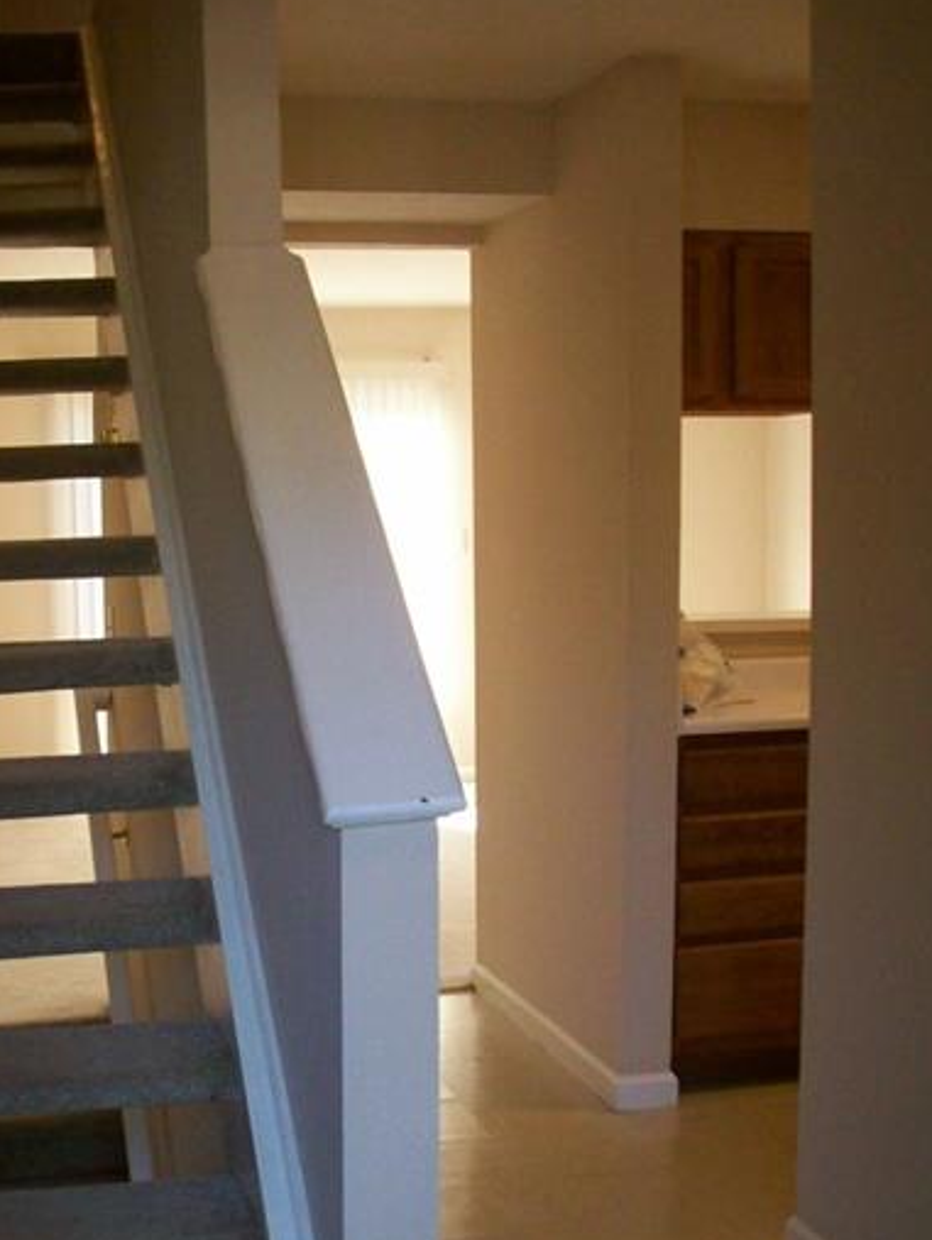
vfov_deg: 34.2
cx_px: 289
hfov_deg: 25.9
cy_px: 724
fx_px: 2008
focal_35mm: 56
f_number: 2.8
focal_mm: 6.2
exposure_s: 1/84.2
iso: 160
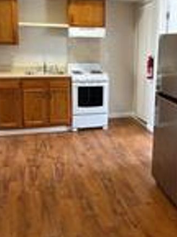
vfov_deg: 46.7
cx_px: 107
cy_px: 99
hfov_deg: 35.7
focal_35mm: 40
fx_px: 273
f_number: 1.5
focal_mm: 5.7
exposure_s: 1/60
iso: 160
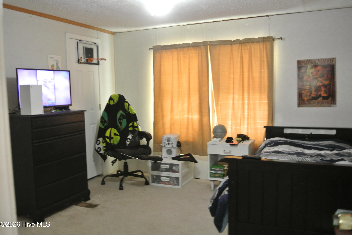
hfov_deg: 60.2
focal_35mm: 31
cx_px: 176
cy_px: 118
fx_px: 303
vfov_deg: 42.4
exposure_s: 1/8
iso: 800
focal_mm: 11.8
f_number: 3.8
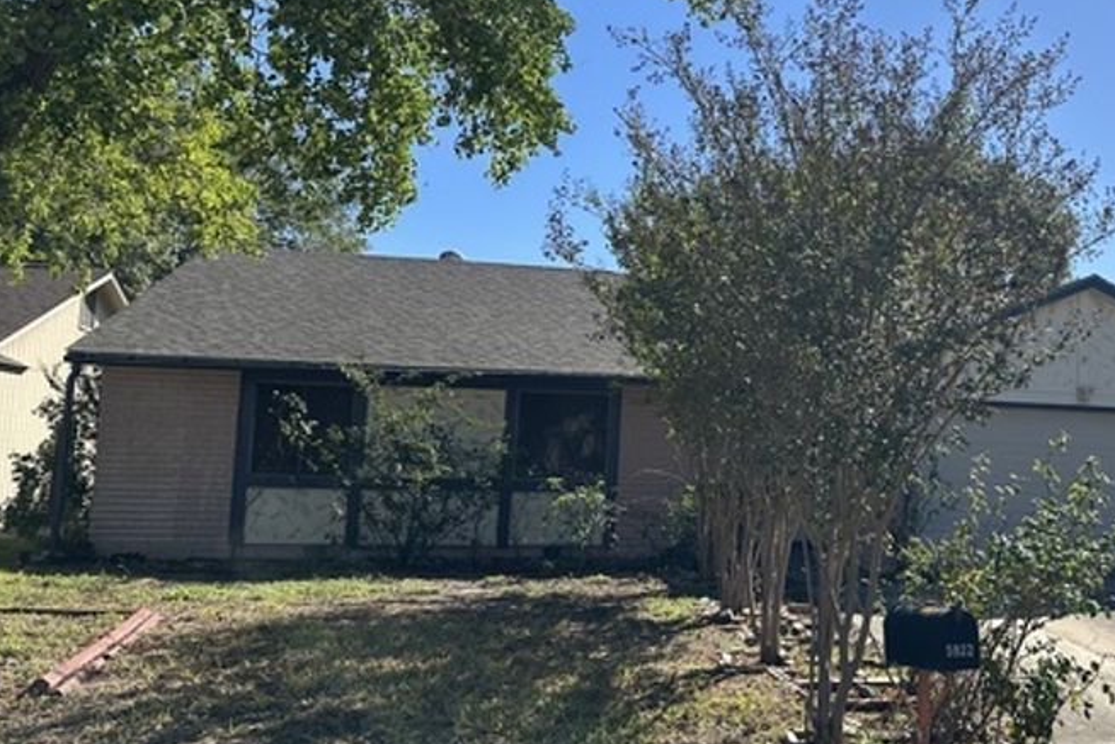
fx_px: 1208
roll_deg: -2.2
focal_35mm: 39
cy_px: 335
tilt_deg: +7.8
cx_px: 858
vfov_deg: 34.2
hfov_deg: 47.4
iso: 80
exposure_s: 1/4545
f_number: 1.78
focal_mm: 6.86
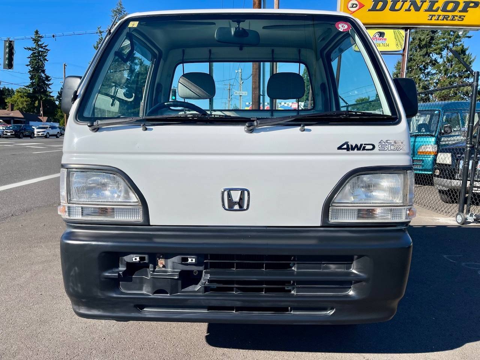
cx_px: 240
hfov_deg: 69.4
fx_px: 347
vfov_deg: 54.9
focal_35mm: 25
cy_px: 180
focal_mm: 5.1
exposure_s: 1/5128
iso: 32
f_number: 1.6
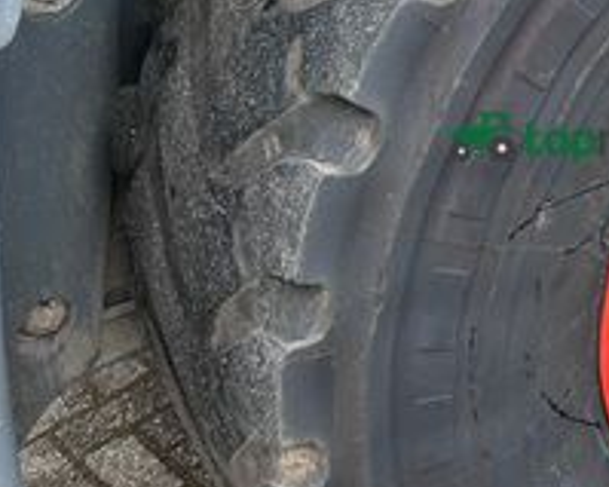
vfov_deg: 21.7
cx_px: 681
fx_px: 1261
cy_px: 138
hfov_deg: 25.1
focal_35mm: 70
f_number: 1.5
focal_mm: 5.7
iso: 32
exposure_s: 1/121
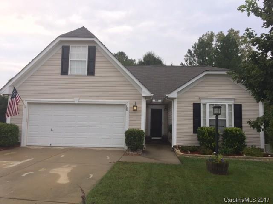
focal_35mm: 29
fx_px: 229
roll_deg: -1.9
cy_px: 102
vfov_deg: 48.2
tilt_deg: +6.5
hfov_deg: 61.7
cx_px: 136
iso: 32
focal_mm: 4.15
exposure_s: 1/127
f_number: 2.2
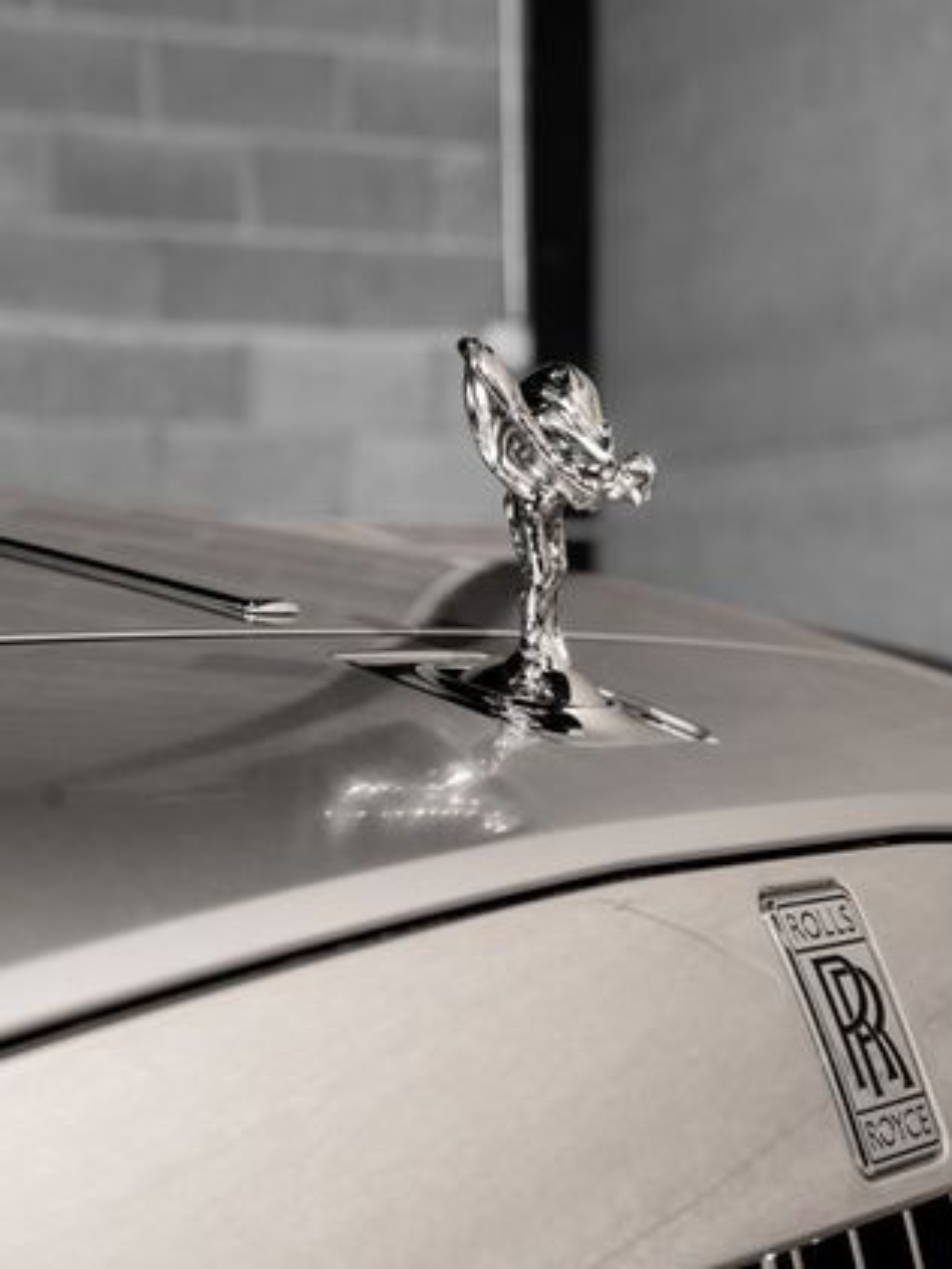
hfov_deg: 19.3
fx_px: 2785
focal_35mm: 76
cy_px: 634
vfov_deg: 25.7
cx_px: 651
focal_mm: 52
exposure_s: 1/60
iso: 320
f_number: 7.1
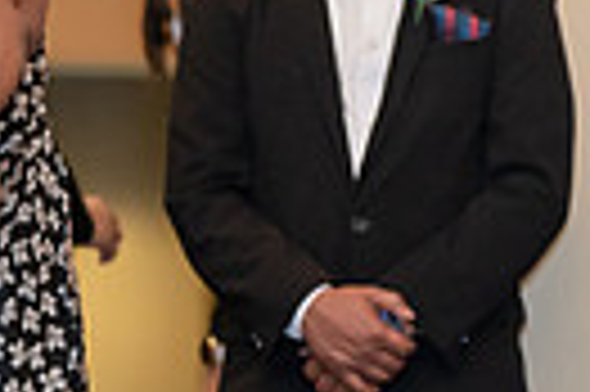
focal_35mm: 476
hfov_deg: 4.3
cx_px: -288
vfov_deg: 2.9
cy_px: 593
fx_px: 7791
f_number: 2.8
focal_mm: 106
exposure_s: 1/250
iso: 2000
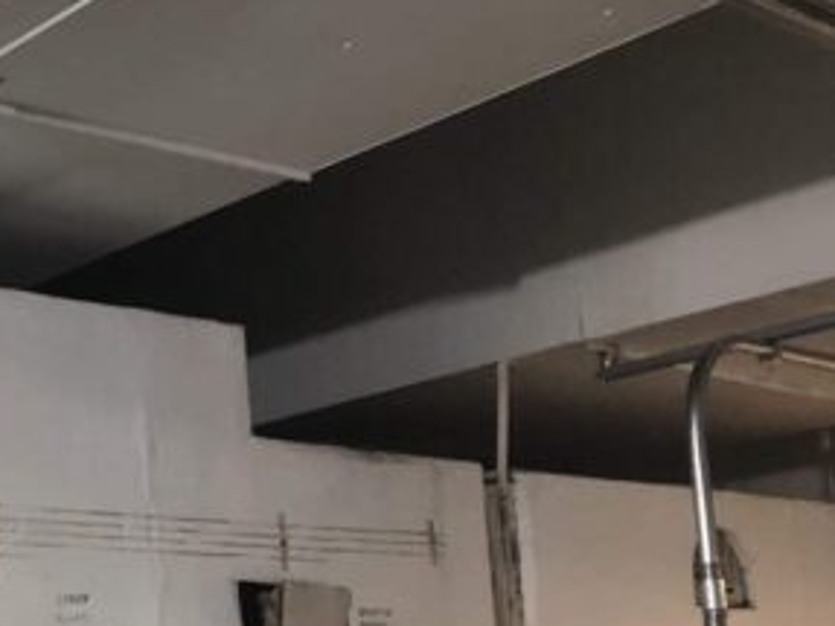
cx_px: -125
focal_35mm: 75
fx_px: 1808
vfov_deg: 19.1
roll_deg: +2.1
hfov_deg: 24.0
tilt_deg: +6.4
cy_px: 617
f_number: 1.8
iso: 64
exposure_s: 1/15
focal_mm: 3.99
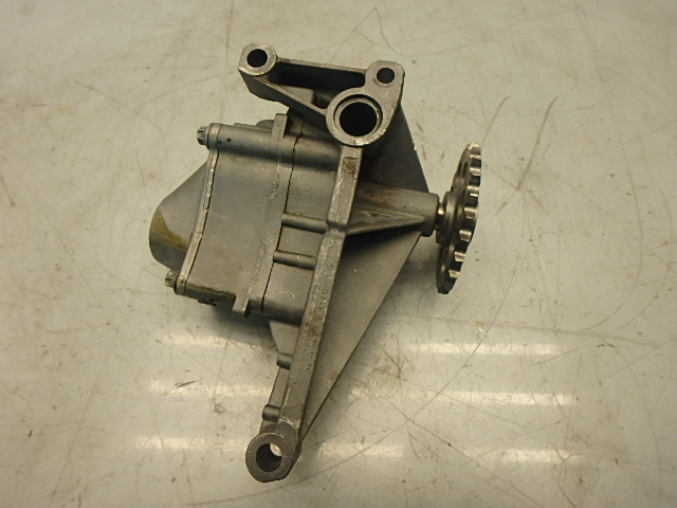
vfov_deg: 63.4
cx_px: 338
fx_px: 411
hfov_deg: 79.0
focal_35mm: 21
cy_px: 254
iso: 200
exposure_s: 1/60
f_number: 3.5
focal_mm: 3.7
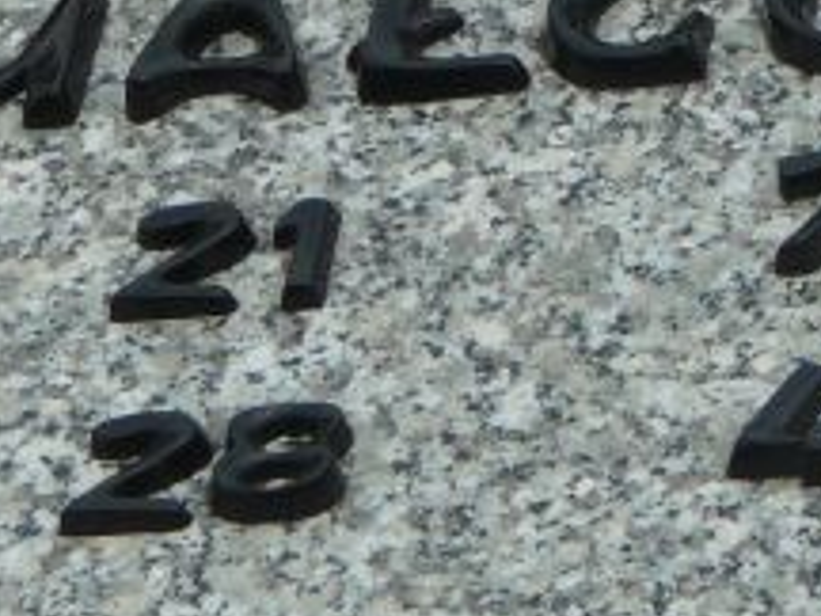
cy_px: 49
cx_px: 935
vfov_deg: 4.2
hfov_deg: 5.6
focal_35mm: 350
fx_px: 8301
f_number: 6.3
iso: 80
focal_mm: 17.6
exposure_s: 1/400
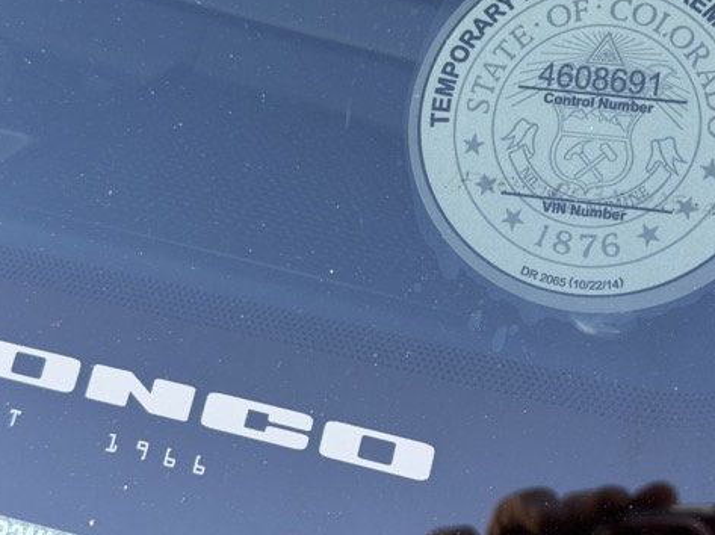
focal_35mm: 65
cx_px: 449
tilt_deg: -17.3
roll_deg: -4.3
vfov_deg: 22.5
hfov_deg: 29.7
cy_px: 196
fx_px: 1342
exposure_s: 1/134
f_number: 1.78
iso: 50
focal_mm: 6.76
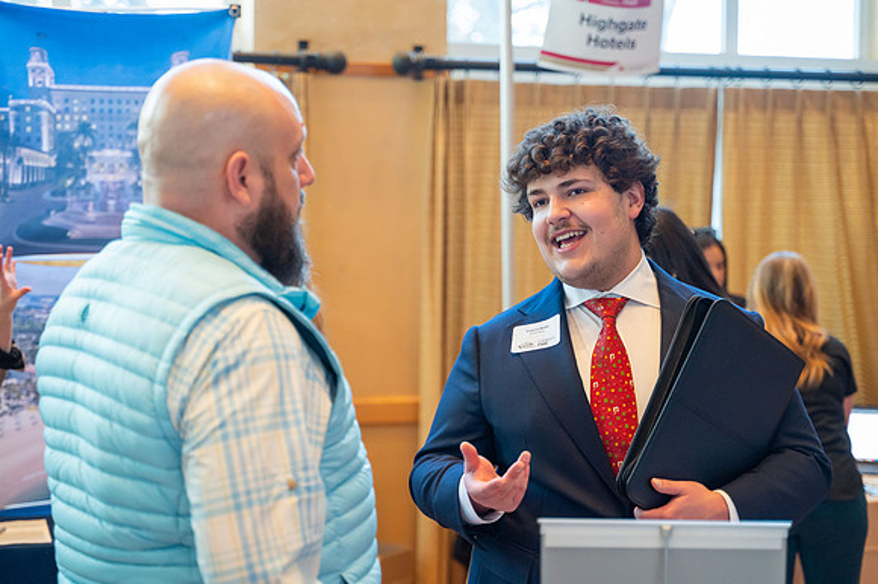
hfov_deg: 33.4
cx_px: 439
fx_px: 1462
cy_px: 292
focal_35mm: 60
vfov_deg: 22.6
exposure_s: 1/250
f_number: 2.8
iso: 2500
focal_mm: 60
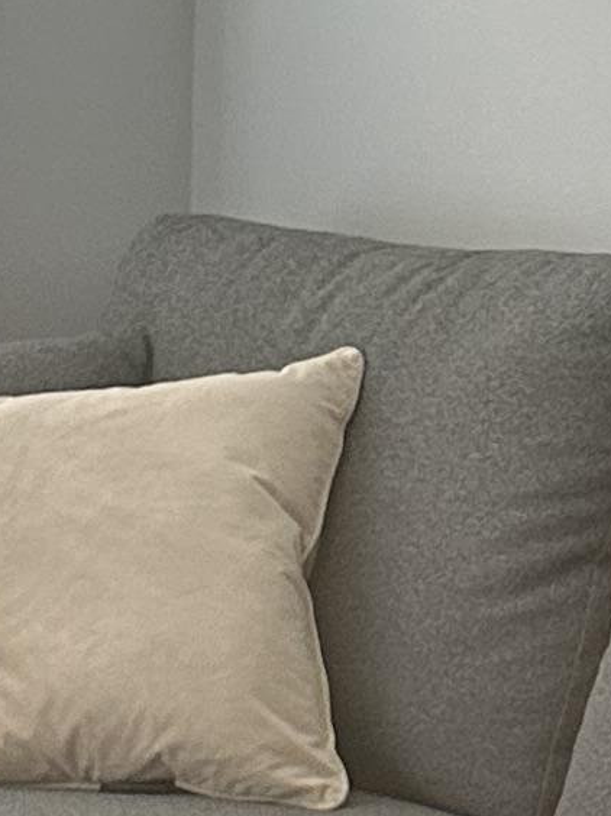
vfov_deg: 11.4
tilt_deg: -9.0
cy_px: 678
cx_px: 712
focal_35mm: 172
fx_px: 4049
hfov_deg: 8.5
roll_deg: -3.2
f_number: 1.78
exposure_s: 1/66
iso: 250
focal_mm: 6.86
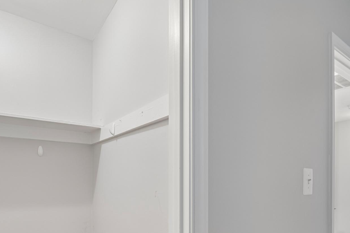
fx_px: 224
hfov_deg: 76.1
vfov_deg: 52.5
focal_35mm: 23
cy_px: 177
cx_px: 180
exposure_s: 1/3.33
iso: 400
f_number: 8
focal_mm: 14
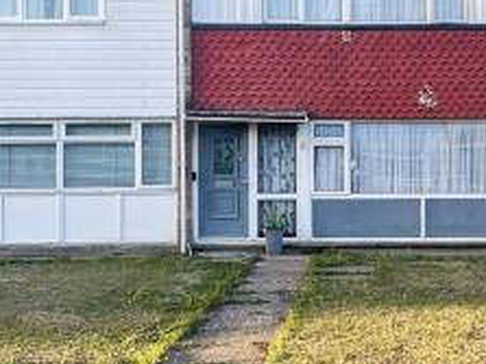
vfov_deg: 26.5
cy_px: 149
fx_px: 772
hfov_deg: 34.1
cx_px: 372
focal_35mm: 55
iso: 16
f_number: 1.8
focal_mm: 3
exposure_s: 1/320
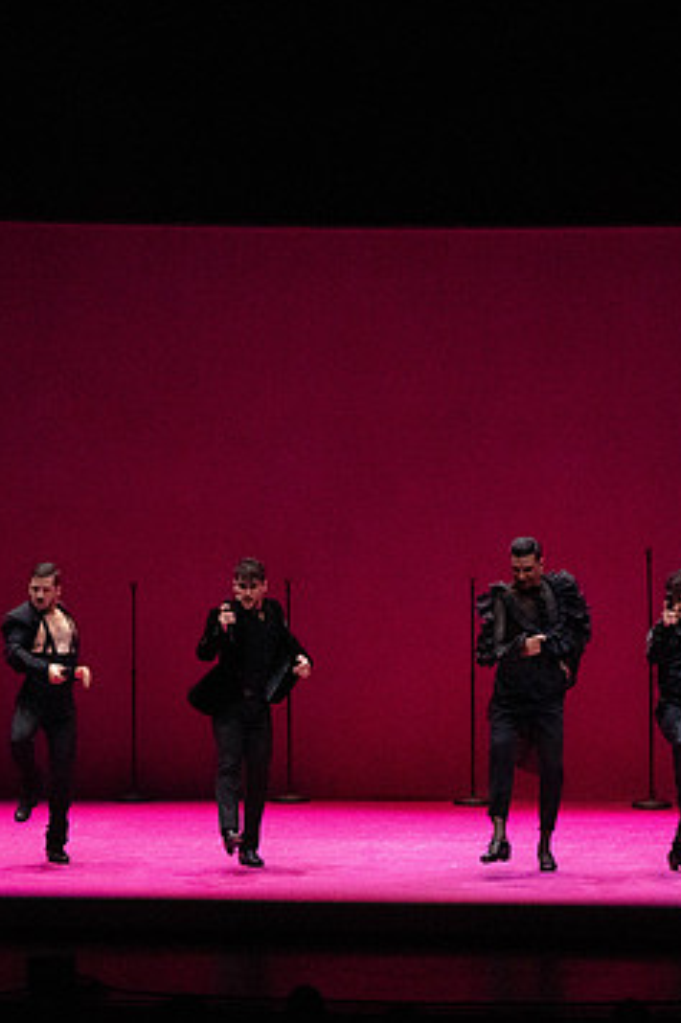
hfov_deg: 6.2
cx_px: 224
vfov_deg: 9.4
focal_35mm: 220
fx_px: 6248
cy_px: 490
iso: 25600
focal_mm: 135
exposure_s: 1/400
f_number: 10
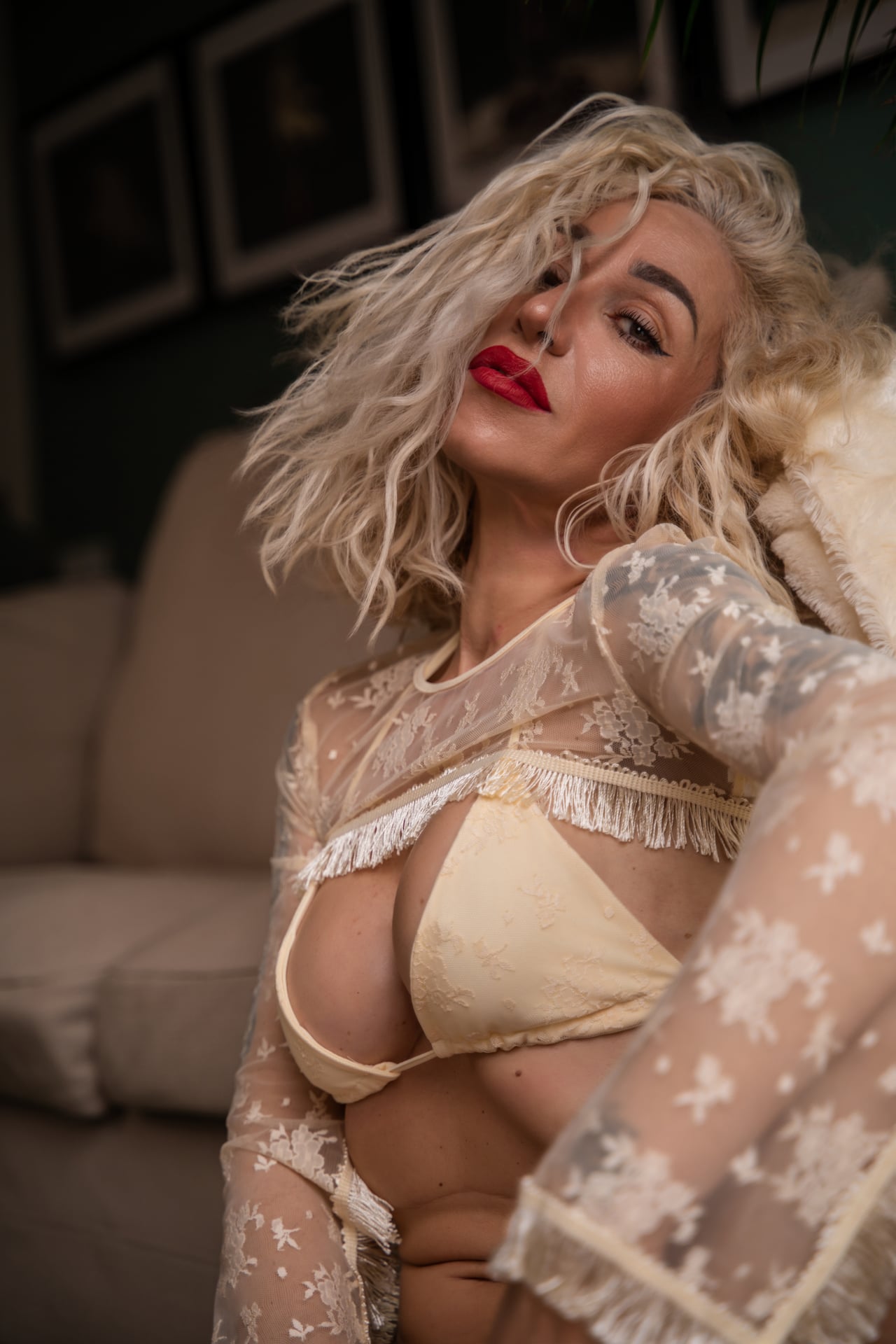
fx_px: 2538
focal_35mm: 68
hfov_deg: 20.0
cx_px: 448
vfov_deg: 29.7
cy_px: 672
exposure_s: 1/200
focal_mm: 68
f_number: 2.8
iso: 100
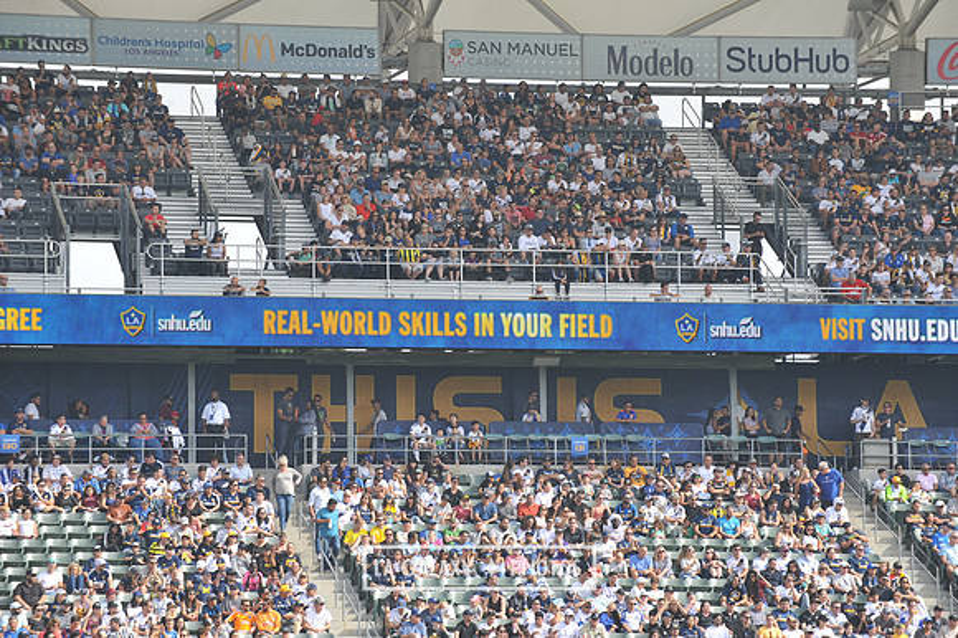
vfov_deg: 7.6
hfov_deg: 11.4
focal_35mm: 180
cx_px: 479
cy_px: 319
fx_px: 4787
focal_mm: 180
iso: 200
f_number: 8
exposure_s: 1/250
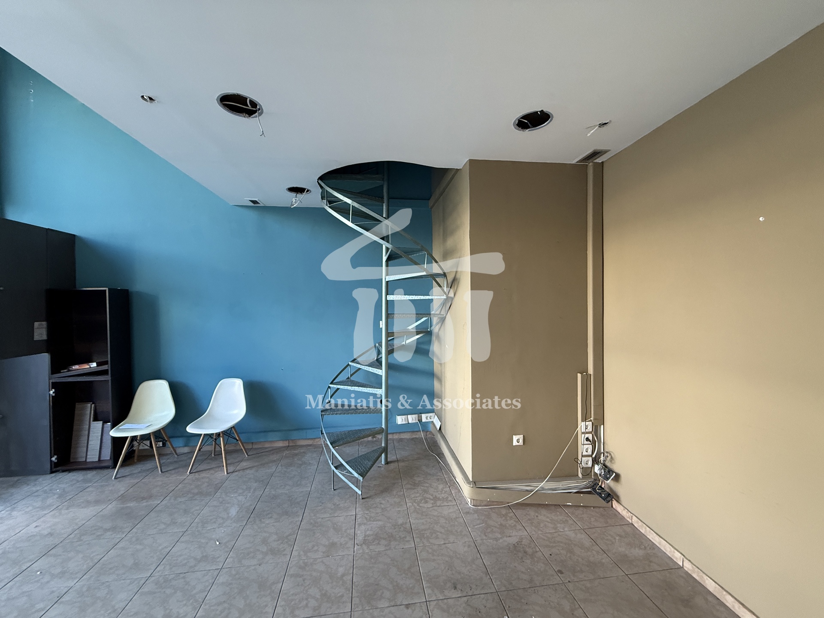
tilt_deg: +0.2
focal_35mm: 14
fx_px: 333
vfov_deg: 85.7
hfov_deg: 102.1
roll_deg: +0.6
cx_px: 412
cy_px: 309
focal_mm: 2.22
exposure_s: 1/90
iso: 320
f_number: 2.2
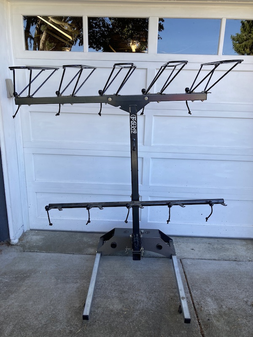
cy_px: 168
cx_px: 126
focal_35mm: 28
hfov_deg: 49.7
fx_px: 273
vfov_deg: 63.4
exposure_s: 1/171
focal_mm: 3.99
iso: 20
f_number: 1.8
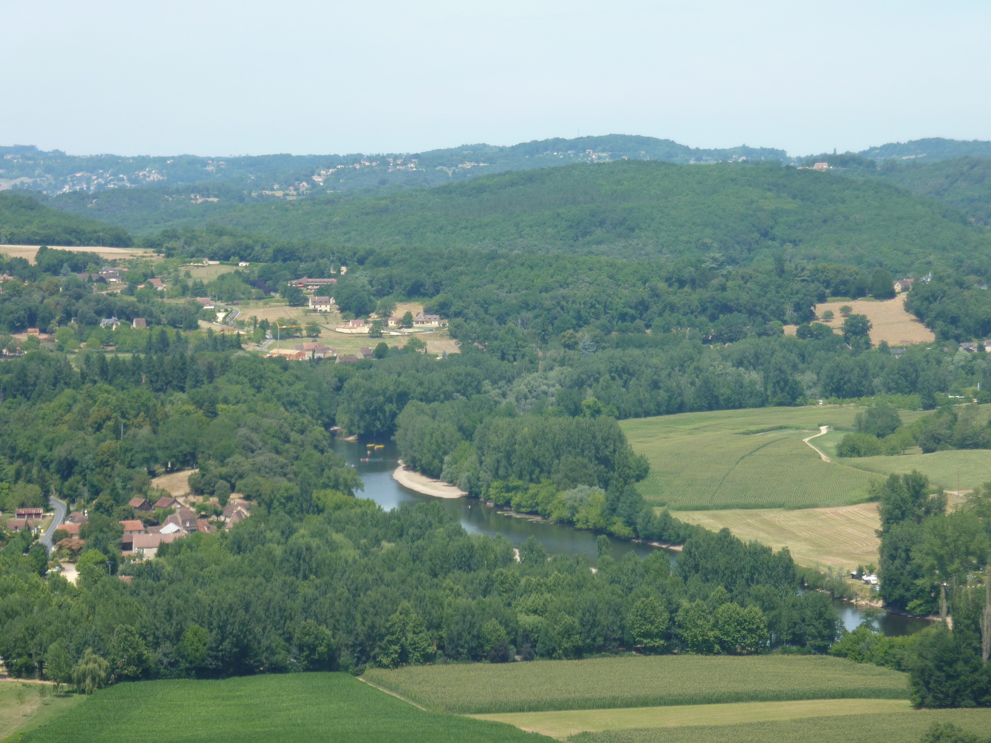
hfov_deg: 14.4
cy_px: 372
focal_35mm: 137
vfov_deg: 10.8
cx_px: 496
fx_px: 3922
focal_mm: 22.5
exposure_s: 1/400
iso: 80
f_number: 4.5
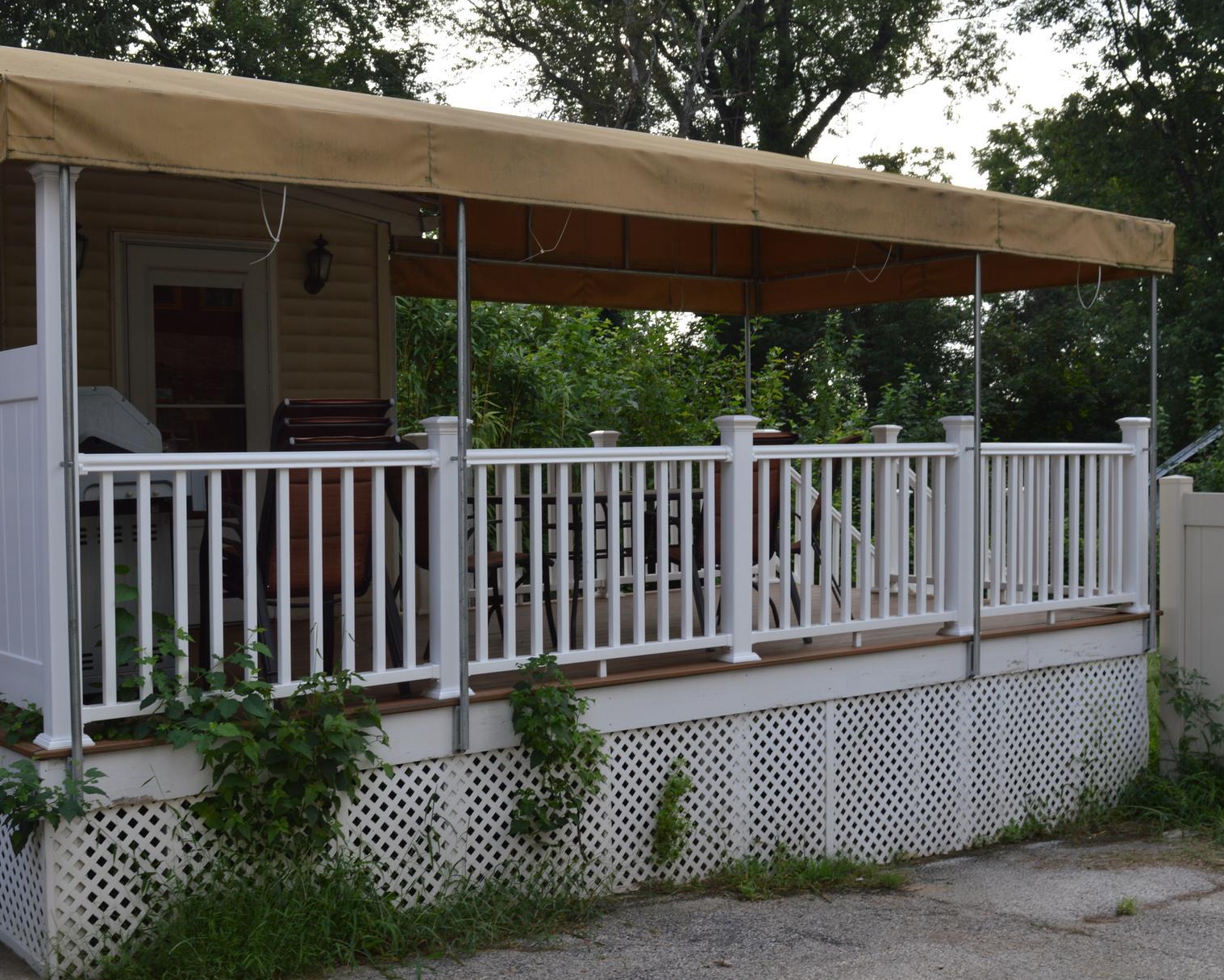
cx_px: 620
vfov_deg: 34.4
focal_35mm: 44
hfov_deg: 42.3
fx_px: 1581
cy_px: 520
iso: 110
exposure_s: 1/125
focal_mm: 23
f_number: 8
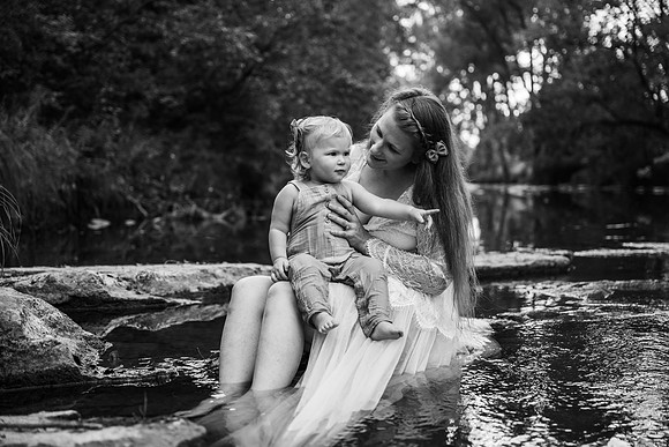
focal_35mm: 49
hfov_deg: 40.3
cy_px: 224
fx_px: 911
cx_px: 334
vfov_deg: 27.5
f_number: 2.8
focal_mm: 49
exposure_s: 1/1600
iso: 500
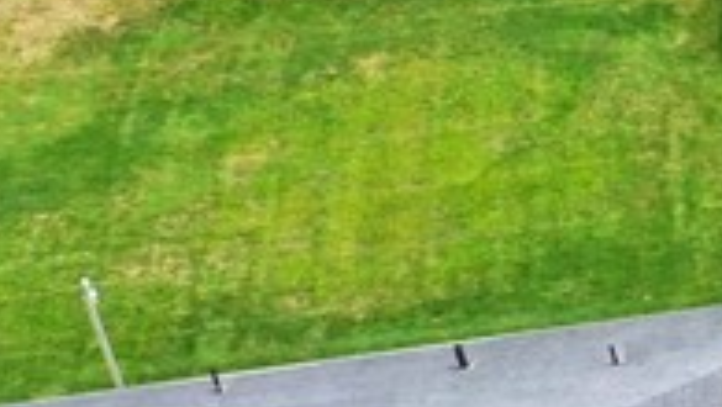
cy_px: 396
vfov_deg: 7.4
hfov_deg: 11.1
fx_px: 3123
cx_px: 1744
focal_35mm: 163
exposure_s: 1/240
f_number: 5
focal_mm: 10.26
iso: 100
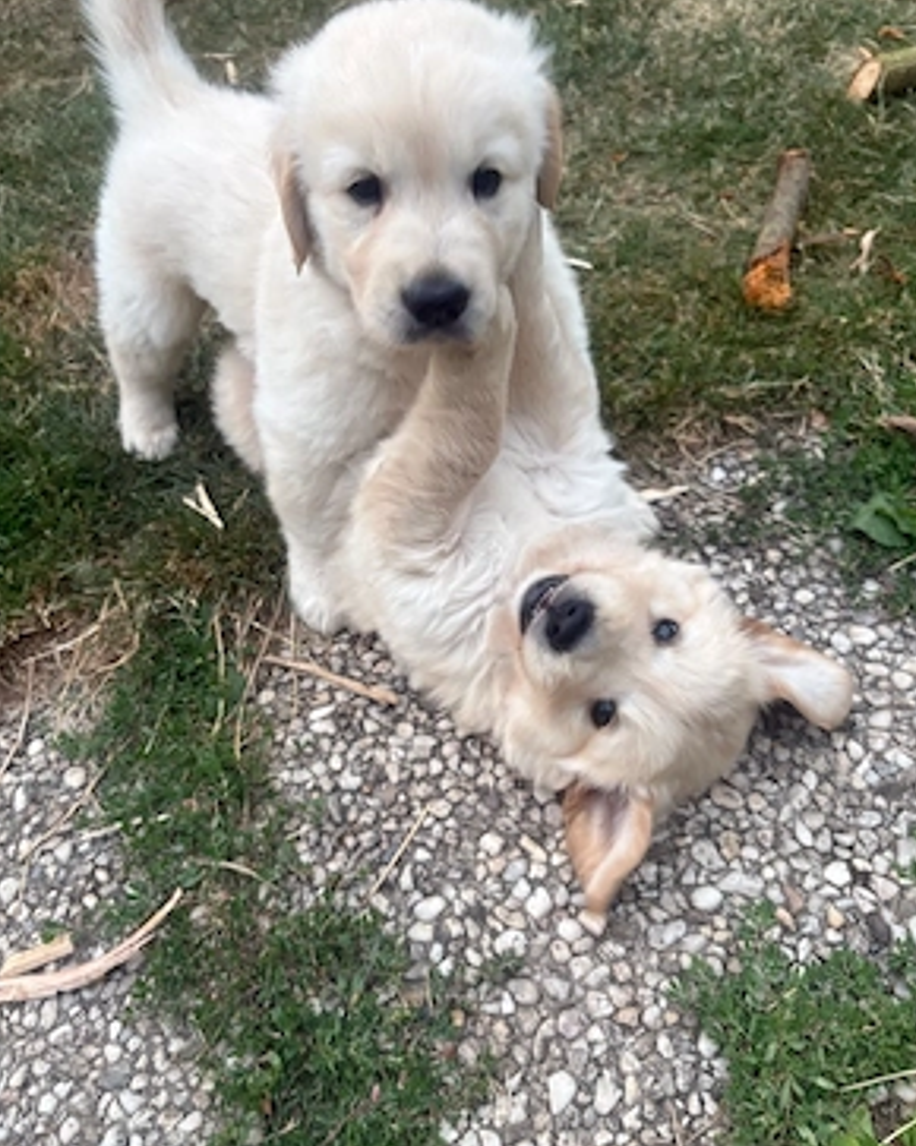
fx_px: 950
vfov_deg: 62.2
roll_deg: +16.2
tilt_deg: -42.1
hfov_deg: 51.5
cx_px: 467
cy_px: 559
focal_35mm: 28
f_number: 1.6
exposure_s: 1/60
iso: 250
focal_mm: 5.96
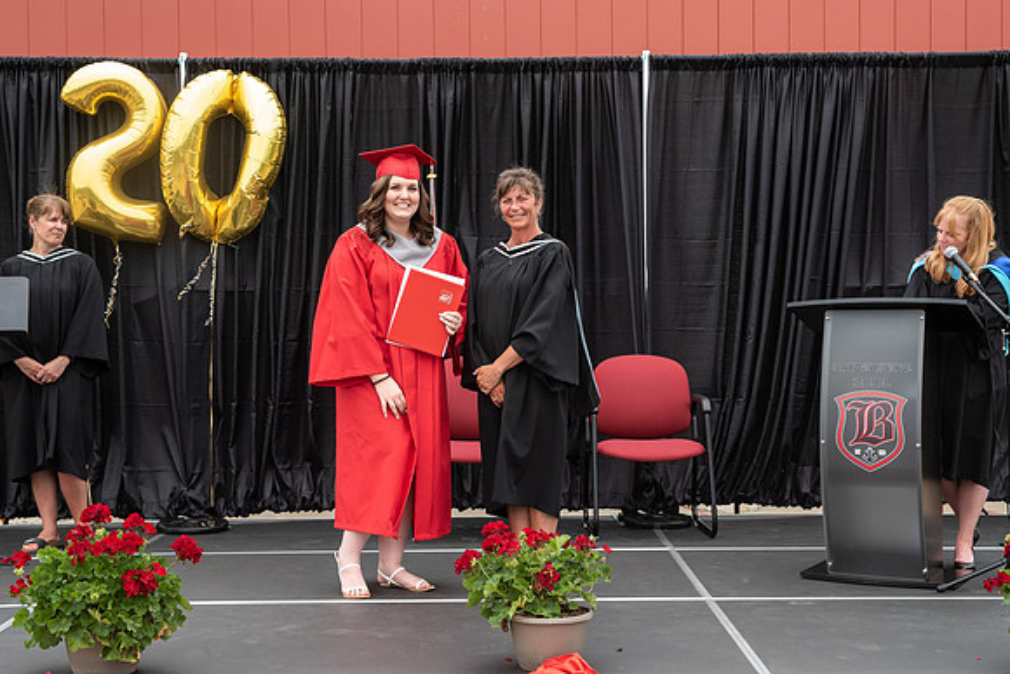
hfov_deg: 38.9
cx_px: 527
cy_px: 323
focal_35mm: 51
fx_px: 1429
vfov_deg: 26.5
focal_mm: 48
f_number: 5.6
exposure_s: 1/500
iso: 500
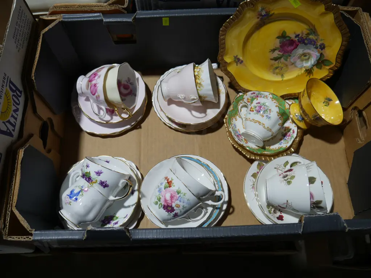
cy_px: 139
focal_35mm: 32
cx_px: 186
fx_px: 343
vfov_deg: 44.2
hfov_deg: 56.8
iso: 200
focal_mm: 16
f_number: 4
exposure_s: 1/125
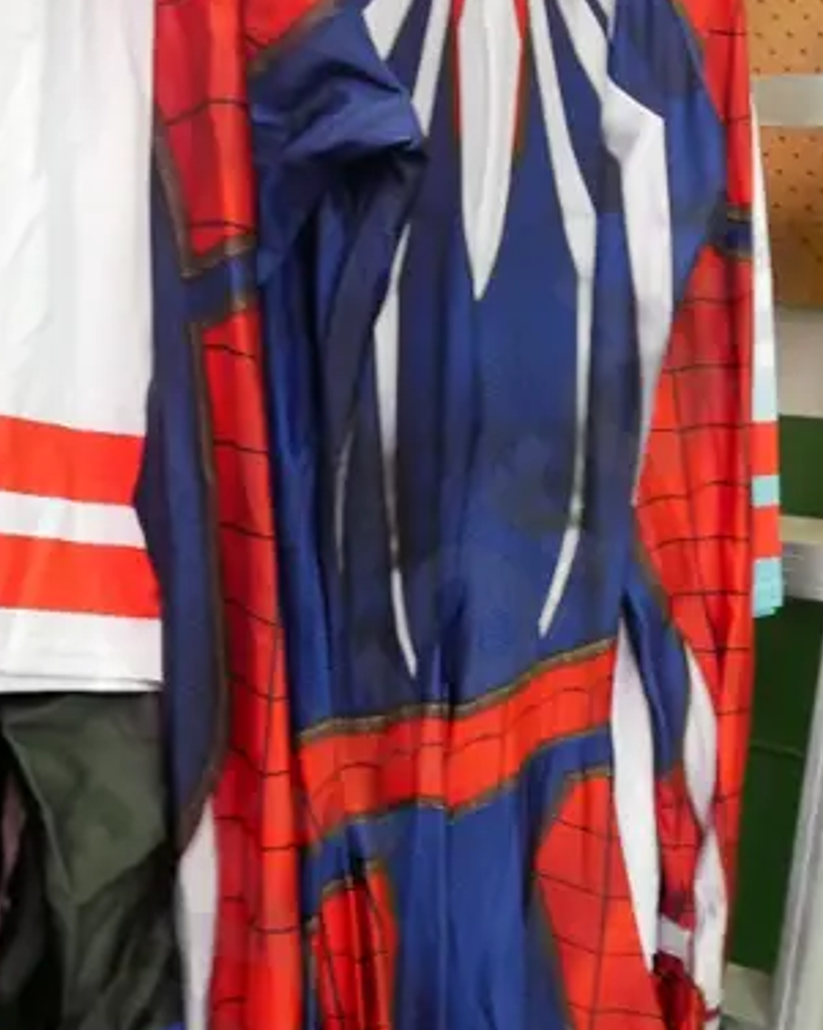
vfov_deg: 27.3
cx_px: 399
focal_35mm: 69
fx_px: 2103
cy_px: 716
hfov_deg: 22.1
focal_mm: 13
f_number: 3.5
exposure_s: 1/60
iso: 2000
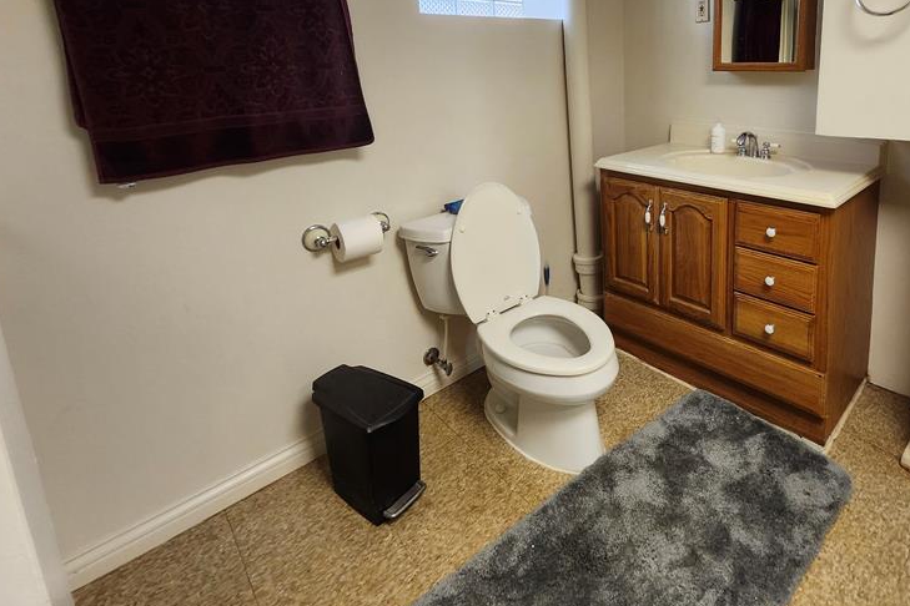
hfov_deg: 84.0
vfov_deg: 61.1
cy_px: 155
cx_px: 605
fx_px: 480
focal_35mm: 19
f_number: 2.2
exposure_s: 1/60
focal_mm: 1.74
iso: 320
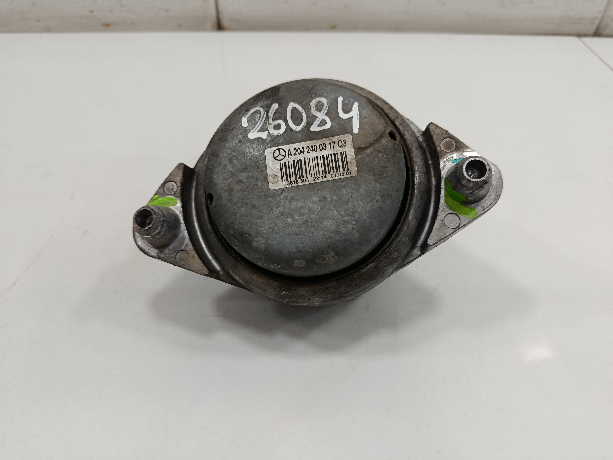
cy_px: 230
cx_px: 306
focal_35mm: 24
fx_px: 425
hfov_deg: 71.6
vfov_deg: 56.8
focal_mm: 5.24
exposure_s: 1/100
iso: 924
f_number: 1.7
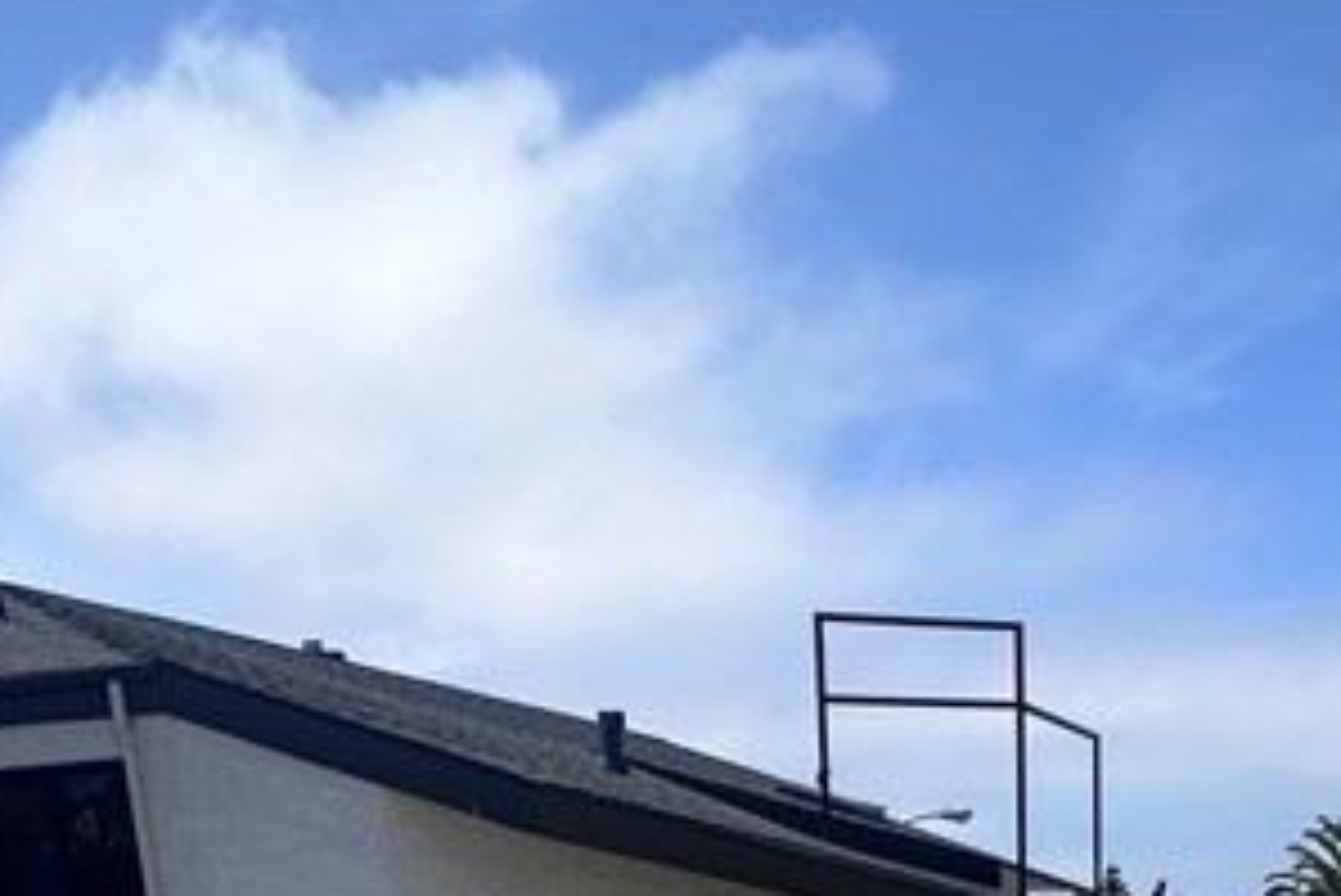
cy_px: 1711
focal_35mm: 50
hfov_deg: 39.3
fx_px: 1863
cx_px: 832
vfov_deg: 18.9
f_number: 2.2
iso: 50
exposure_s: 1/2959
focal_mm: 2.22
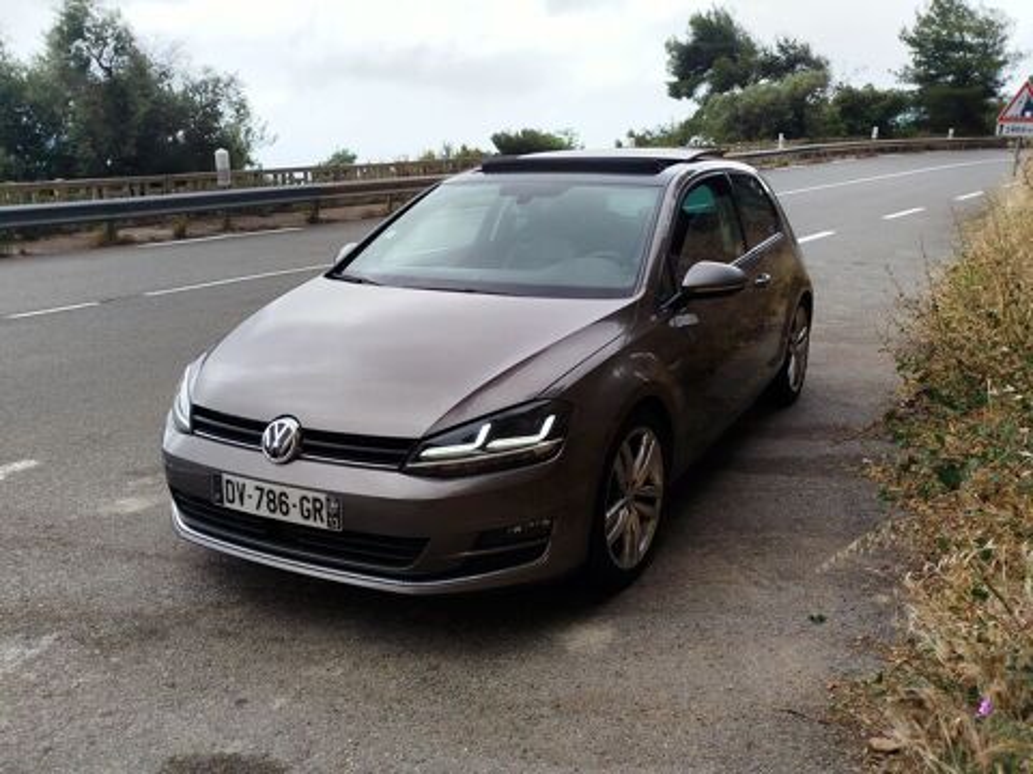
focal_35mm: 31
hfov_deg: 58.4
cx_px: 516
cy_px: 387
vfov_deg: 45.4
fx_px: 925
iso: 50
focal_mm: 5.31
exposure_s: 1/780
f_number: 1.7
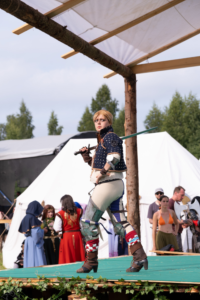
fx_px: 742
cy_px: 147
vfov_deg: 22.9
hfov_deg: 15.4
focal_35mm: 89
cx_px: 104
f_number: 3.6
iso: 200
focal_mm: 55
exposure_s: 1/1600
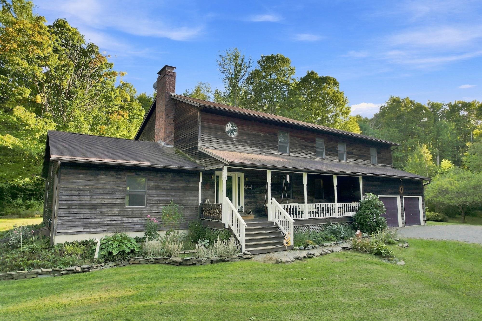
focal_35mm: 22
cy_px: 160
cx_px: 241
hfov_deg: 78.6
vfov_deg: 57.2
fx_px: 295
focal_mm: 8.4
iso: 100
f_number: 2.8
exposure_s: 1/320
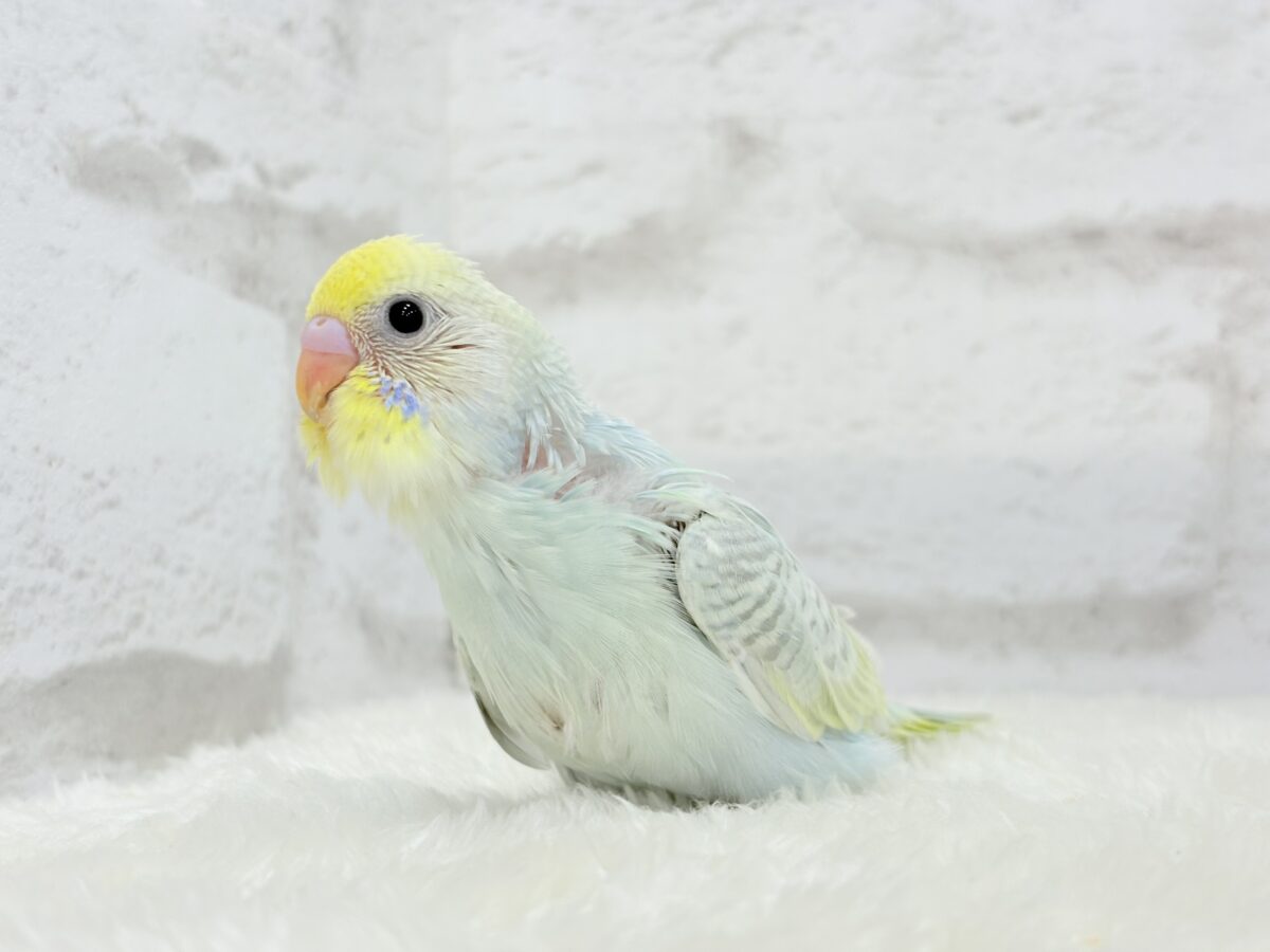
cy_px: 476
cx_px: 635
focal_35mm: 52
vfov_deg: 28.0
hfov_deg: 36.8
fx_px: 1908
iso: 50
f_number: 1.6
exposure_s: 1/100
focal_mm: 5.96
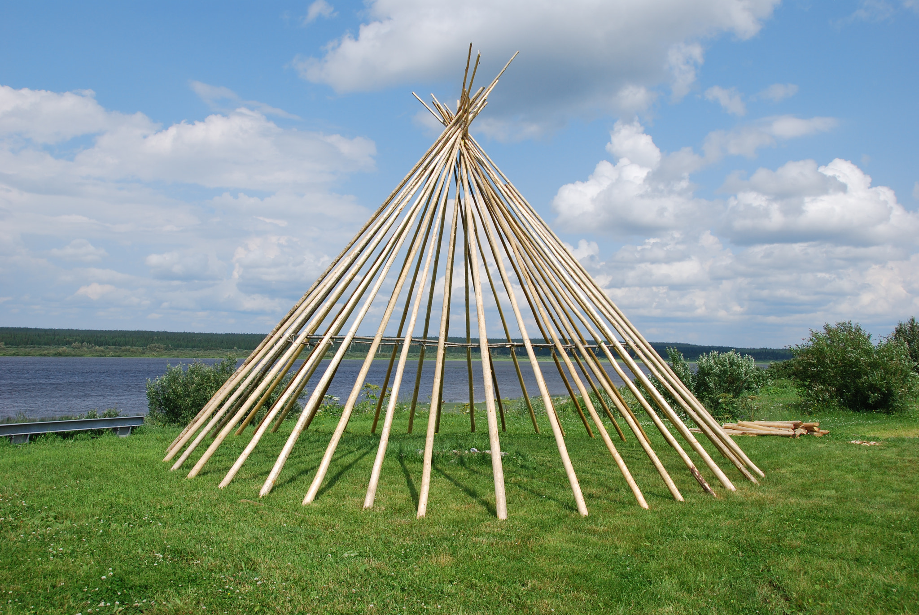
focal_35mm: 33
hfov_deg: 57.2
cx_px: 460
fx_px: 843
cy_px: 308
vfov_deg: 40.1
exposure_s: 1/250
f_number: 9
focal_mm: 22
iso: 100
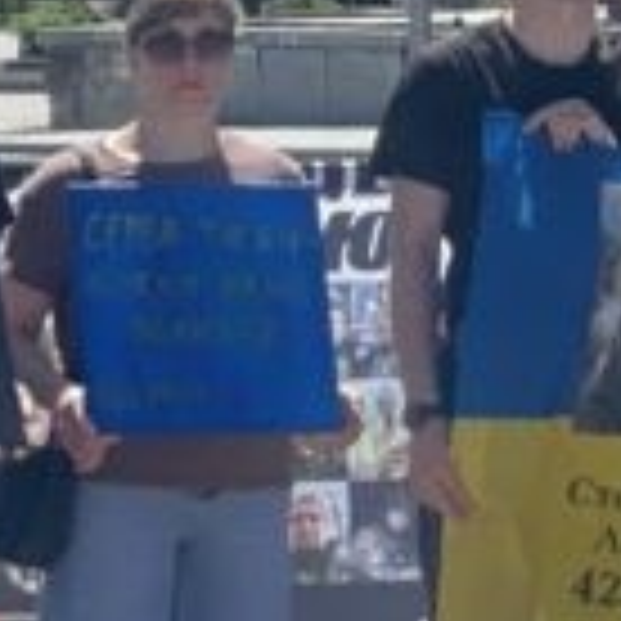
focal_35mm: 341
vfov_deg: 5.1
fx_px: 6921
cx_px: 1602
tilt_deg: +5.0
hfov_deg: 5.0
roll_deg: -0.6
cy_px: -490
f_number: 2
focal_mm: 6
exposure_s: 1/1546
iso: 32
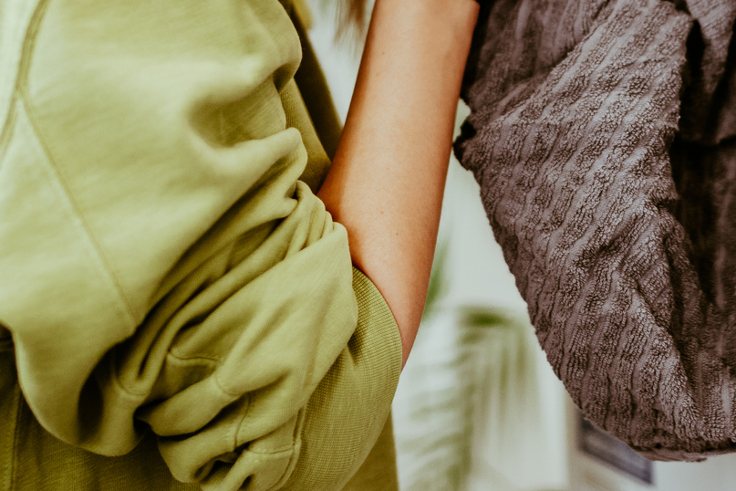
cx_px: 589
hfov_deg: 21.9
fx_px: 1881
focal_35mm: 92
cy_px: 30
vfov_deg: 14.7
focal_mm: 35
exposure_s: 1/320
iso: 1600
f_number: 1.4
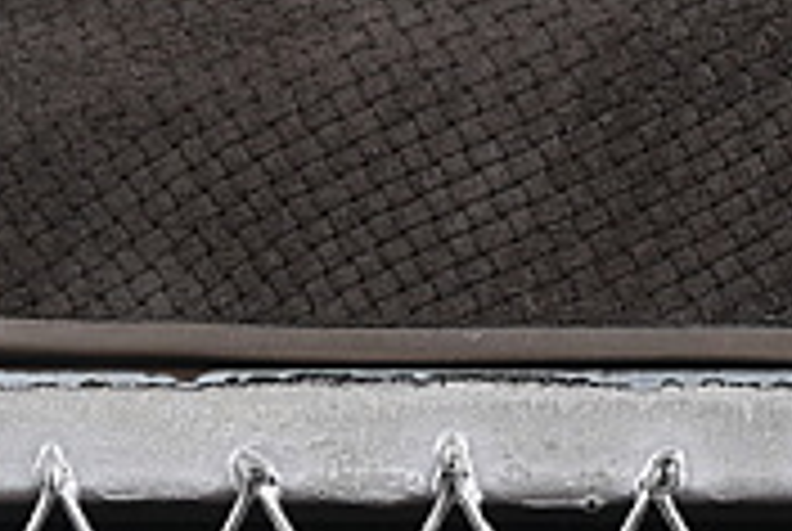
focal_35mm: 340
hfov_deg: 6.0
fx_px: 7493
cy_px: -380
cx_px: 724
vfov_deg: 4.0
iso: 160
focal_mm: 50
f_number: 6.3
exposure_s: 1/60
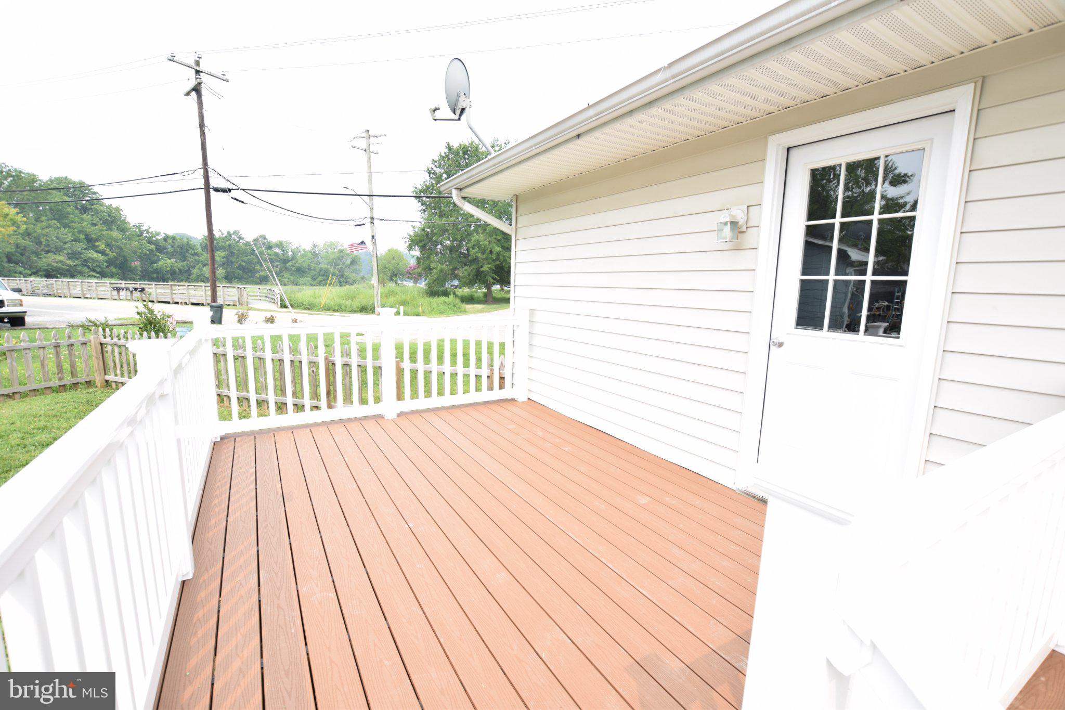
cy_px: 355
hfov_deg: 100.4
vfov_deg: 77.3
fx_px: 444
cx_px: 532
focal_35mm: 15
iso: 100
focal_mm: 10
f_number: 5
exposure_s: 1/125
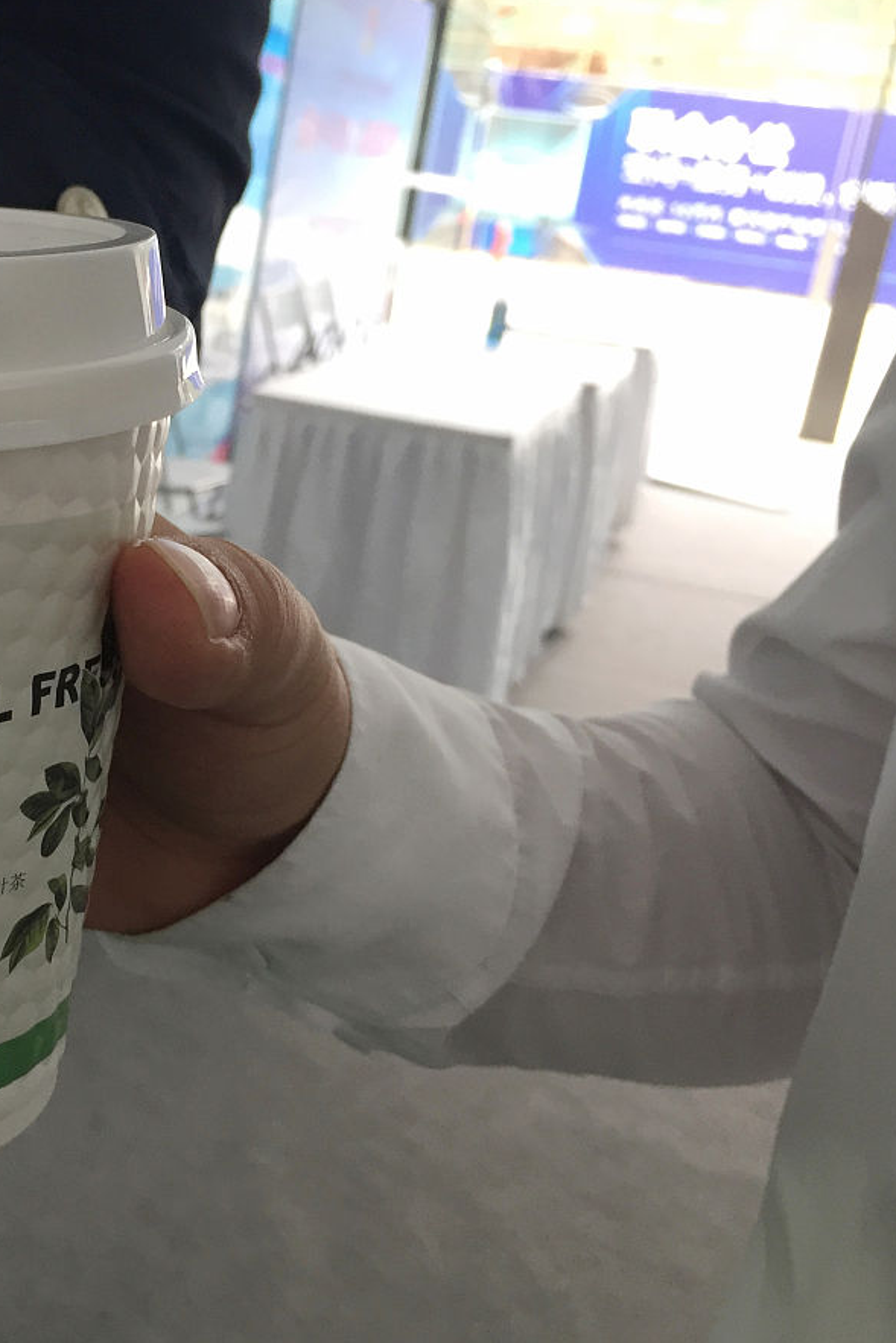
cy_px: 666
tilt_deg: -16.9
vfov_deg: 47.4
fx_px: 1530
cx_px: 137
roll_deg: -7.2
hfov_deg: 31.5
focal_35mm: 41
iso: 40
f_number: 2.2
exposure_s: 1/33
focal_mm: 4.15
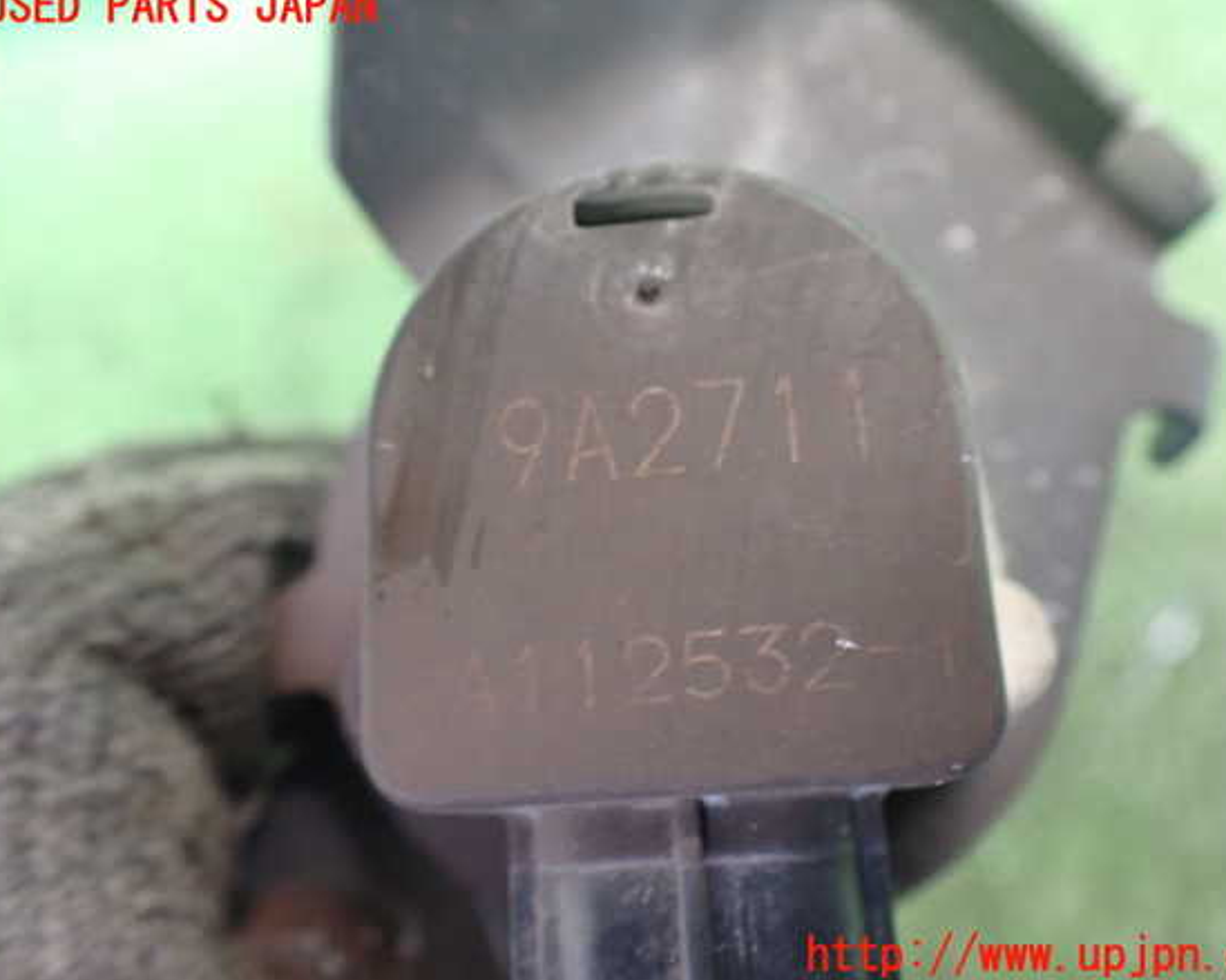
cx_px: 641
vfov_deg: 45.8
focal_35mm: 32
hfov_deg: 55.6
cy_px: 482
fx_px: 1161
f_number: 2.3
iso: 800
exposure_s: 1/40
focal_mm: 5.4
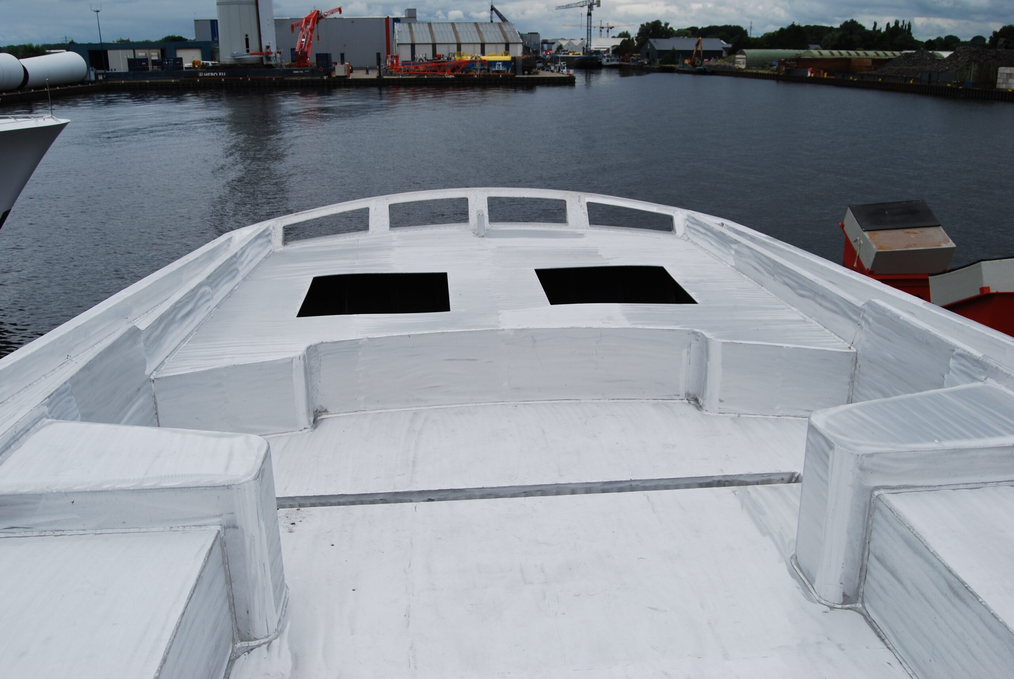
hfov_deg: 57.2
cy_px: 340
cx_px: 507
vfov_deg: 40.1
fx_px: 931
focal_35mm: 33
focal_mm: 22
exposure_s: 1/250
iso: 100
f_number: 8
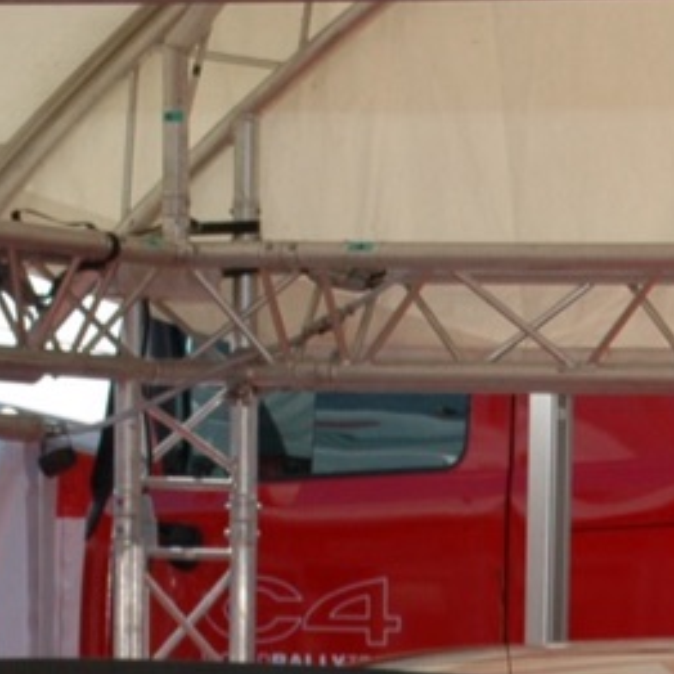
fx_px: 7181
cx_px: 988
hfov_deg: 5.3
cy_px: 1178
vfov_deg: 5.3
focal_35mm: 326
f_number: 8
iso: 200
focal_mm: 48
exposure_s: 1/250
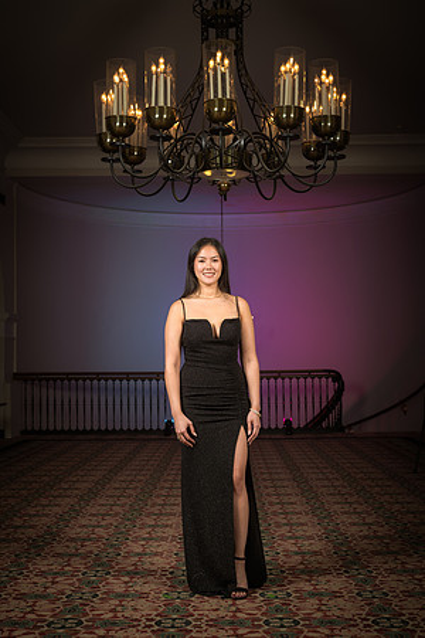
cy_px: 319
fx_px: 885
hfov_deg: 27.0
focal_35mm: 50
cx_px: 212
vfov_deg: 39.6
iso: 100
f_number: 5.6
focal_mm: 50
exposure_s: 1/160
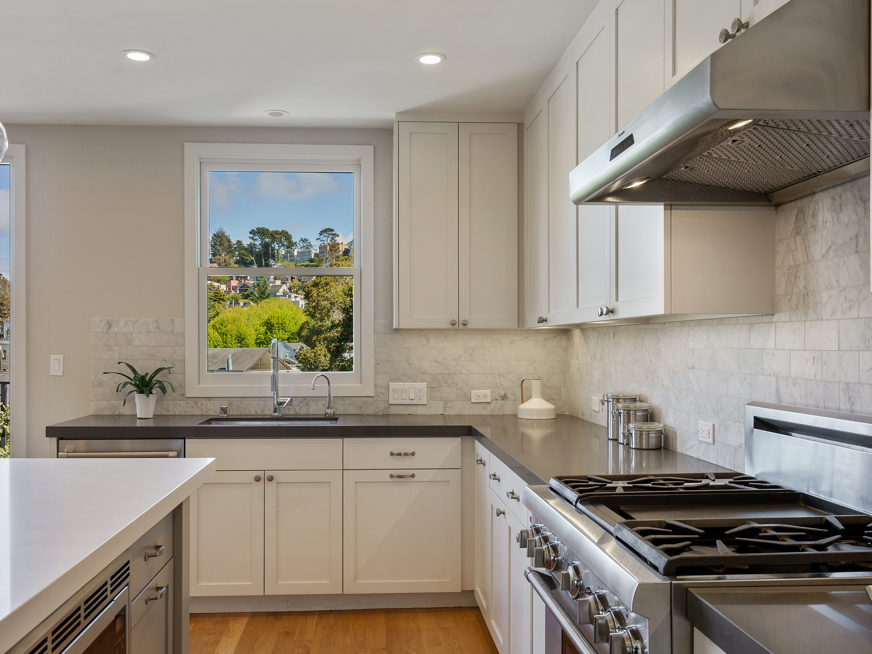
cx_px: 408
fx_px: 781
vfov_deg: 45.5
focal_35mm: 31
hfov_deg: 58.3
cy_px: 328
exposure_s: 1/15
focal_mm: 28
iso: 100
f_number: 9
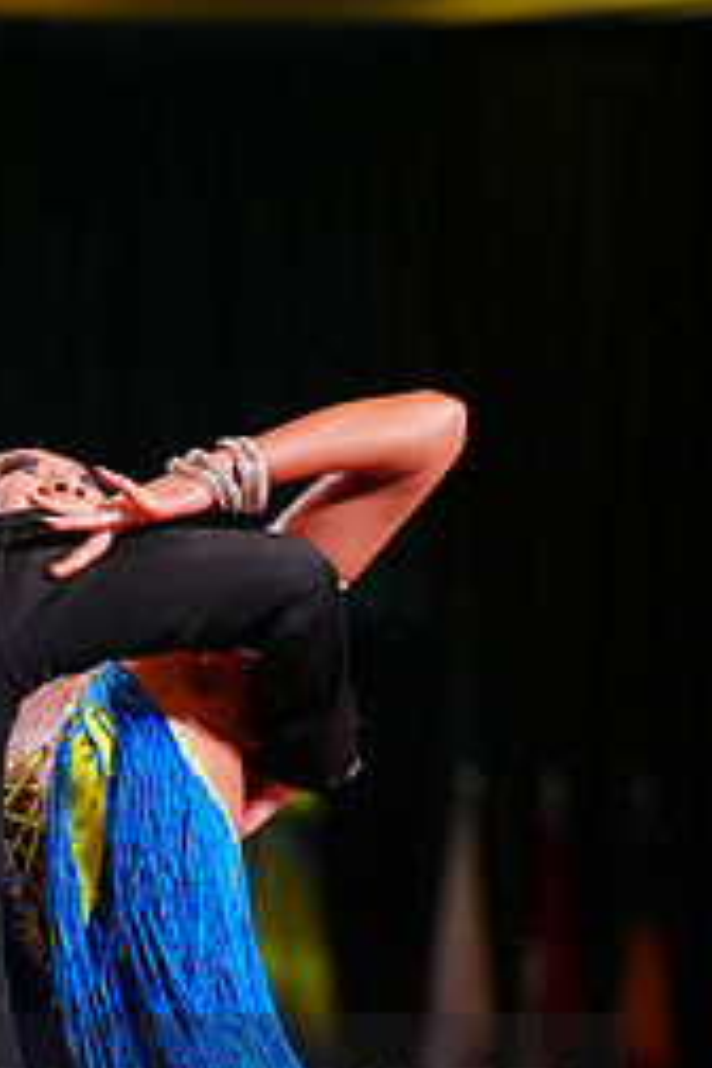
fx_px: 7030
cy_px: 1157
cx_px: 44
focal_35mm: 237
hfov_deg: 5.8
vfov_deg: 8.6
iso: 1600
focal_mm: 103
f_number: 2.8
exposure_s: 1/400
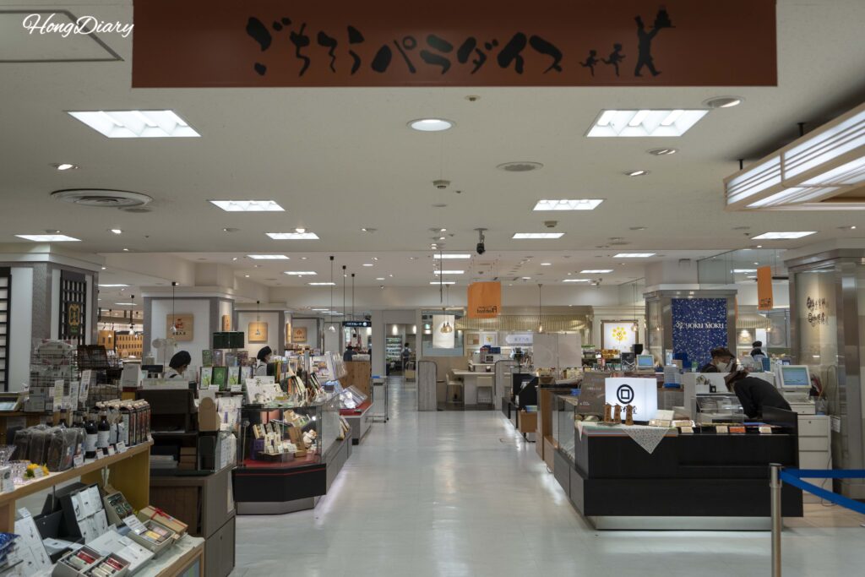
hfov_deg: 54.4
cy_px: 288
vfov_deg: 37.9
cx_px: 432
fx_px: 841
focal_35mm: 35
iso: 250
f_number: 4.5
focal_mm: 35
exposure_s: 1/160
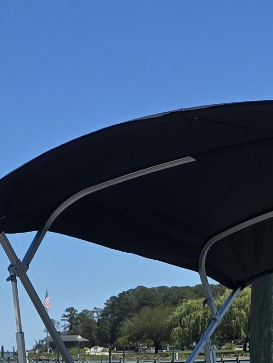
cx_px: 71
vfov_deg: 15.1
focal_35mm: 121
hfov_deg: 12.2
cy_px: 542
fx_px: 1272
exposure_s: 1/1208
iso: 12
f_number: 1.7
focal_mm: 6.3
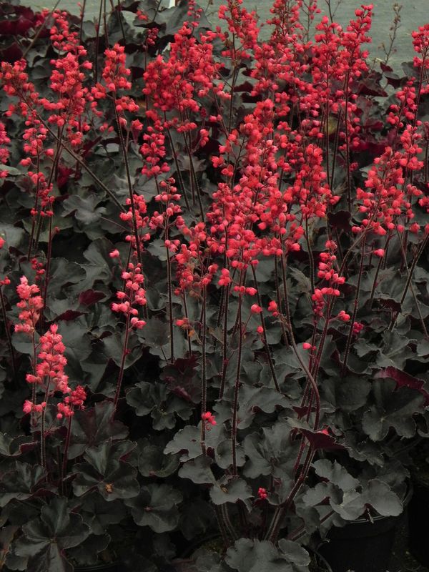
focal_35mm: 129
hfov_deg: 11.5
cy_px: 286
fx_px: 2132
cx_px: 214
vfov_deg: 15.3
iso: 160
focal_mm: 23
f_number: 5
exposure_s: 1/80
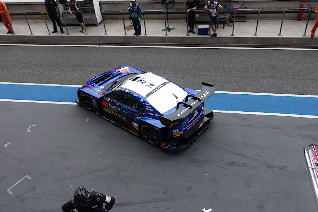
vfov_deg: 42.3
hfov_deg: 60.3
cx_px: 159
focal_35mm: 31
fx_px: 274
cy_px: 106
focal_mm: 11.33
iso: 125
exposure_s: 1/400
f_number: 5.6
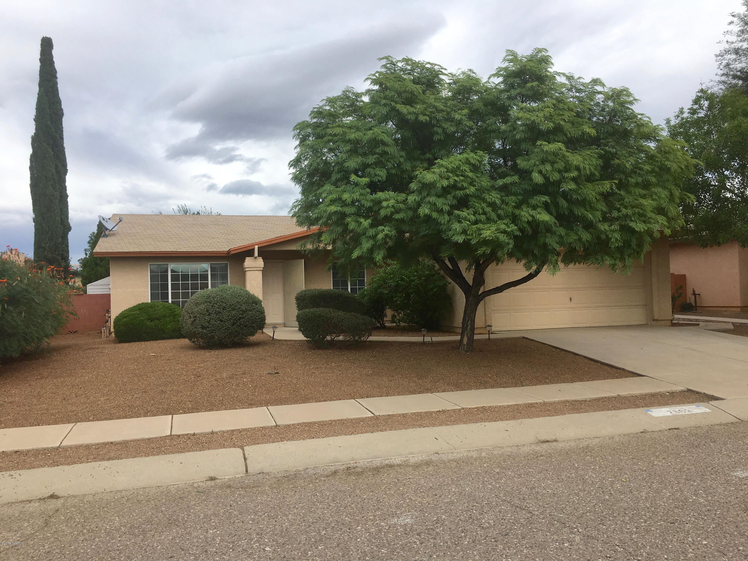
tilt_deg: +0.4
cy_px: 280
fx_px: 627
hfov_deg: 61.7
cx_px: 374
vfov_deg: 48.2
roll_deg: +0.3
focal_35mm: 29
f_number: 2.2
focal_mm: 4.15
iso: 25
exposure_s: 1/1603
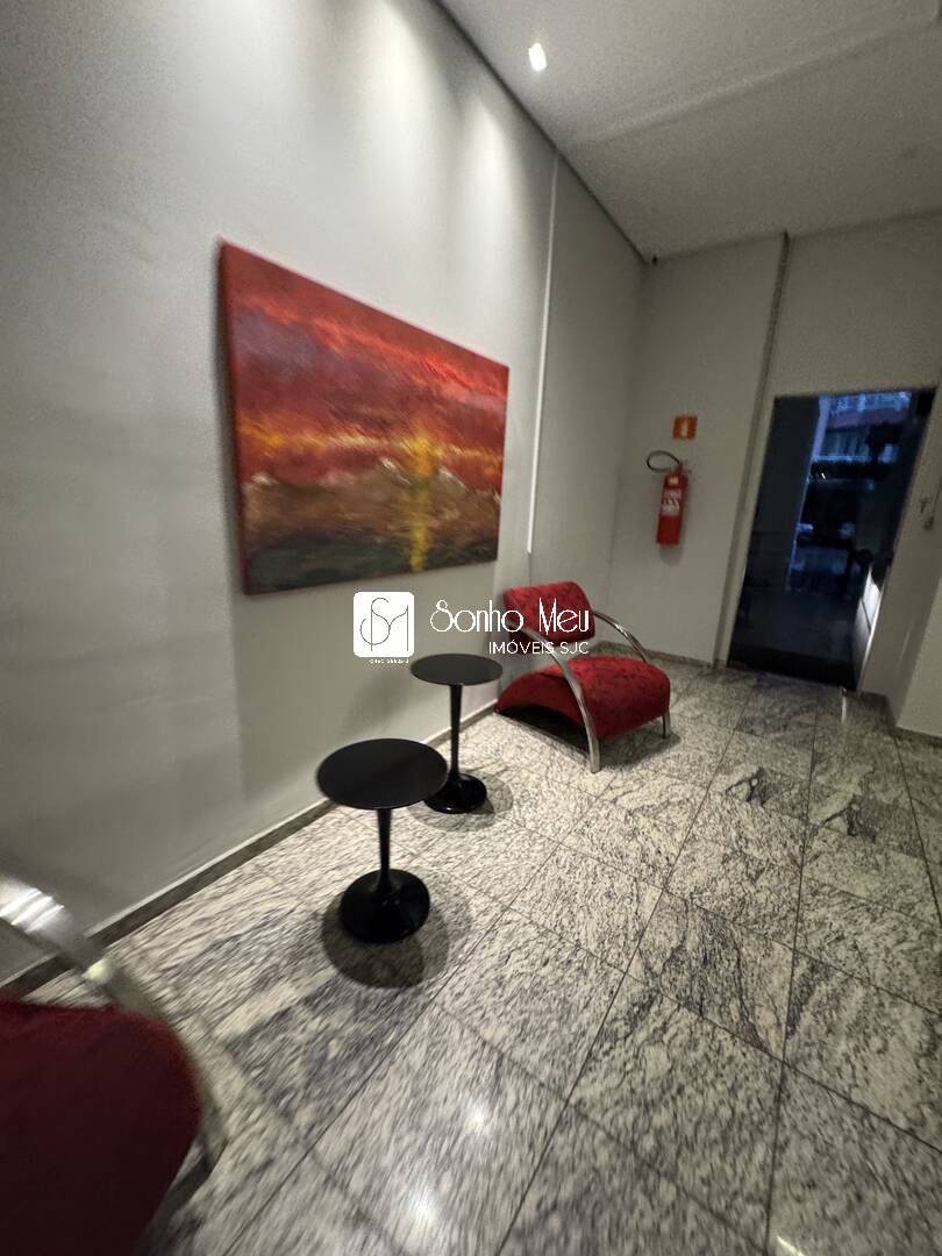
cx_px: 471
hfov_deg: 85.7
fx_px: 508
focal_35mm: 14
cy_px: 628
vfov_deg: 102.1
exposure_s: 1/36
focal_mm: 2.22
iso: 640
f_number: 2.2
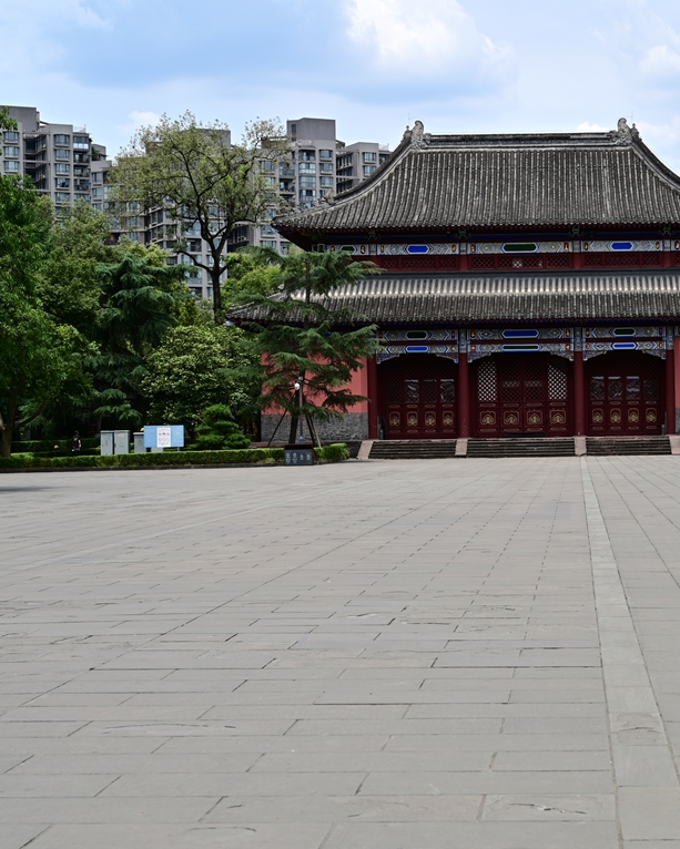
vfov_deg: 26.4
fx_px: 1811
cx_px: 564
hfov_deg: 21.0
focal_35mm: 72
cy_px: 407
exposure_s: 1/320
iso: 100
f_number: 8
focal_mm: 49
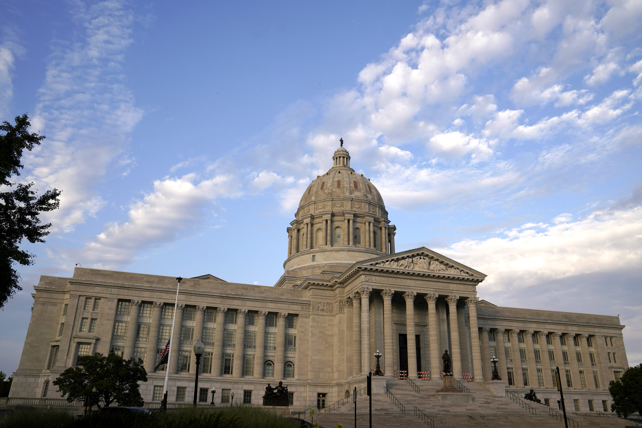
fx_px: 499
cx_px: 324
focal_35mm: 28
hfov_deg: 65.5
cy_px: 219
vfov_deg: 46.4
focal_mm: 27
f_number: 5.6
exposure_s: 1/320
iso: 160
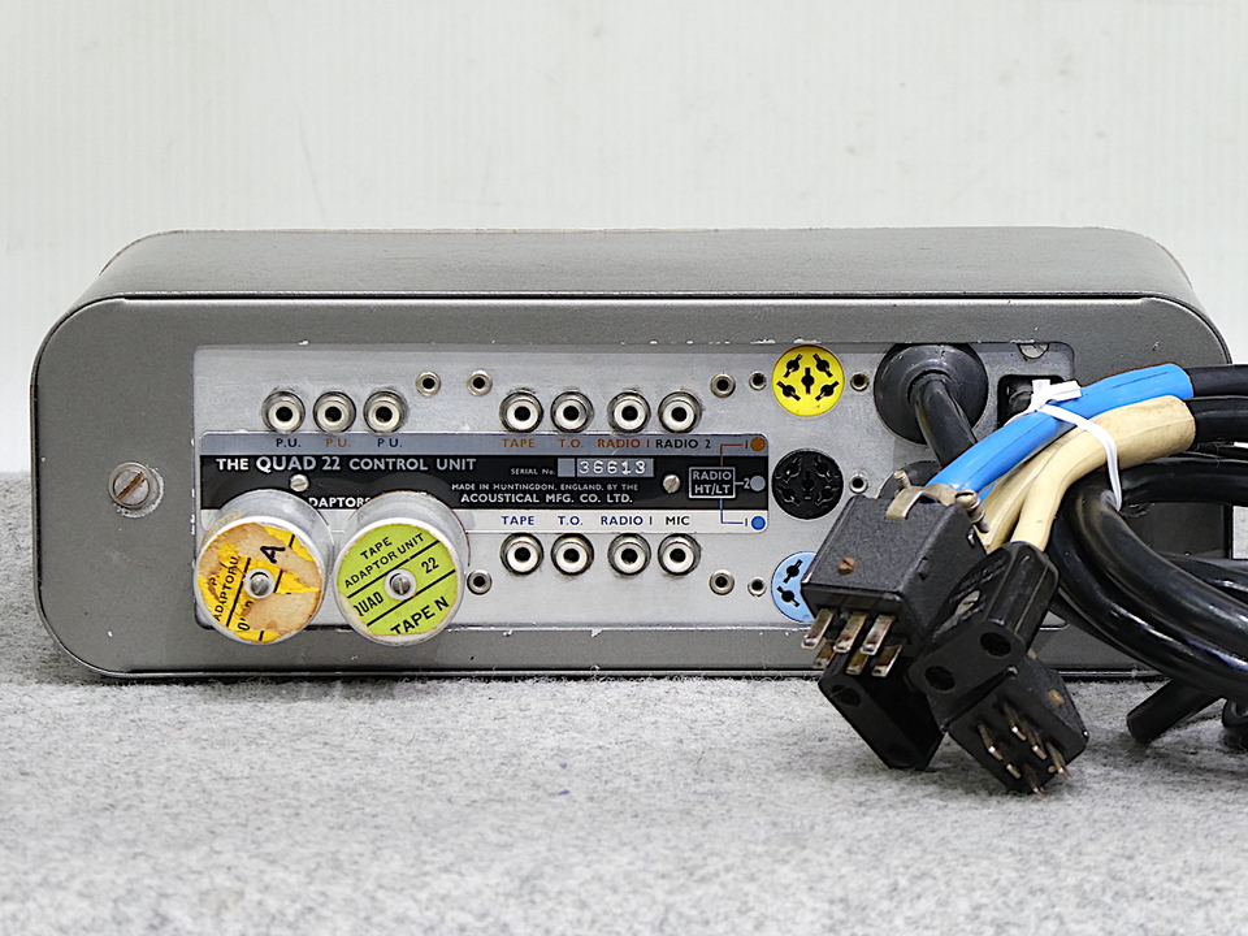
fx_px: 5768
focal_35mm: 160
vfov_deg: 9.3
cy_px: 468
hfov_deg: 12.3
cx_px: 624
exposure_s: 1/5
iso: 200
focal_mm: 28.7
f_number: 5.5
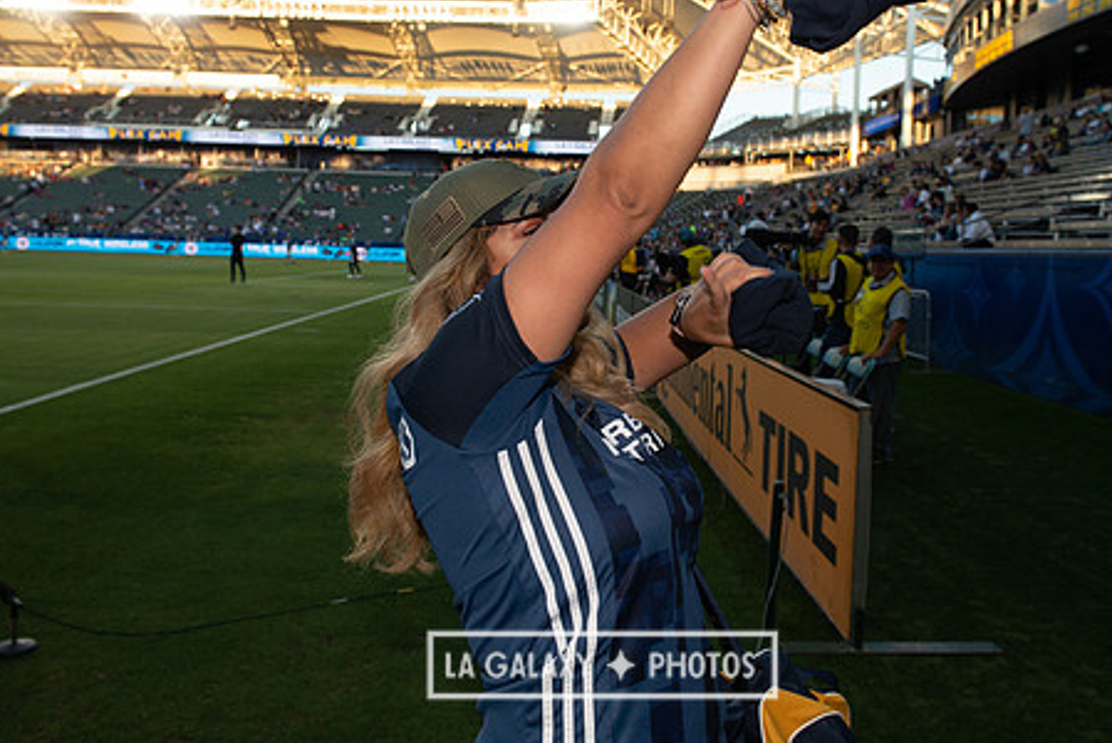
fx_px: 958
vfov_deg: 42.2
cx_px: 602
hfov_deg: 60.2
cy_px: 293
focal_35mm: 31
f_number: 6.3
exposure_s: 1/640
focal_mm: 24
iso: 800
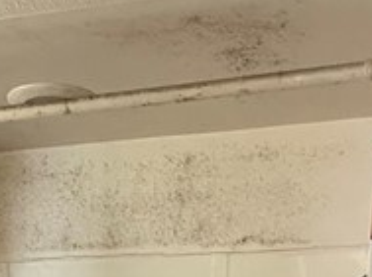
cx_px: 116
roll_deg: -1.4
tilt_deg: -17.6
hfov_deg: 25.5
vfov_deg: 13.9
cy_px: 656
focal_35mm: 76
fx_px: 815
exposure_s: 1/60
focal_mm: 2.22
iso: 640
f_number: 2.2
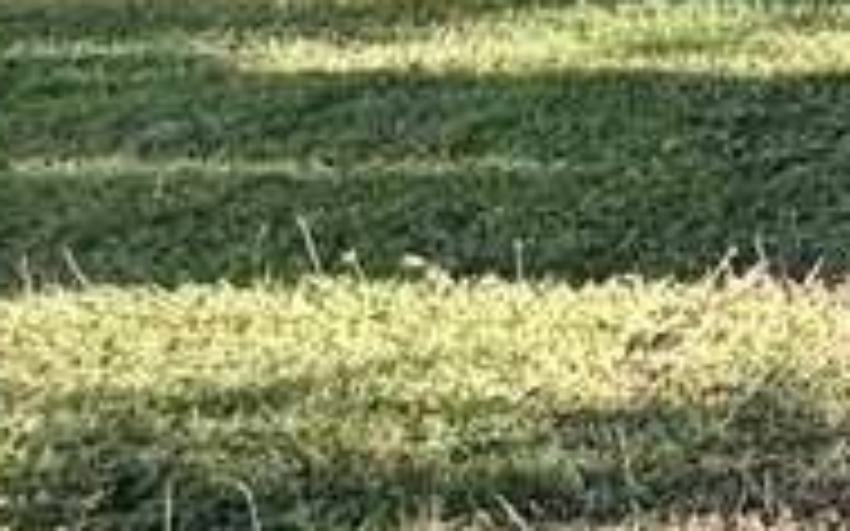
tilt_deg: +0.2
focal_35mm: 118
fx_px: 2733
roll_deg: -1.5
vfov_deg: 9.4
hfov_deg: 11.3
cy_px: -898
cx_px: 2519
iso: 40
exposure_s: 1/220
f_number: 2.2
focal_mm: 2.22
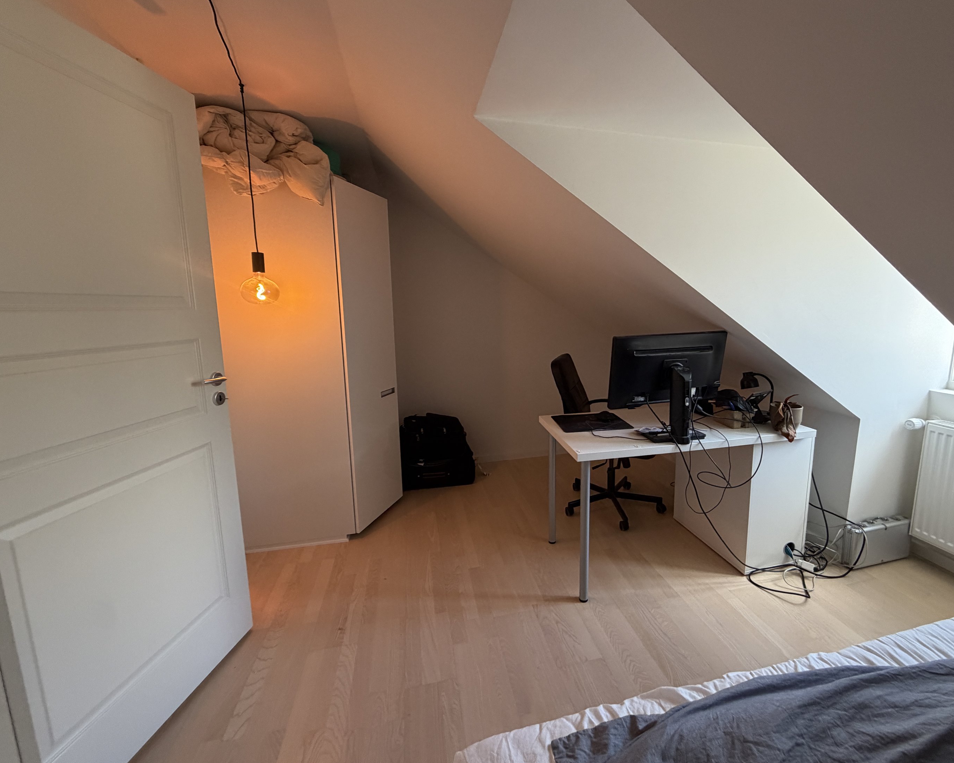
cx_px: 521
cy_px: 372
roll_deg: +0.2
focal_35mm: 15
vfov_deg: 84.0
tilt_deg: -7.9
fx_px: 423
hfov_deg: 96.5
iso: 320
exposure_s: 1/121
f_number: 2.2
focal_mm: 2.22
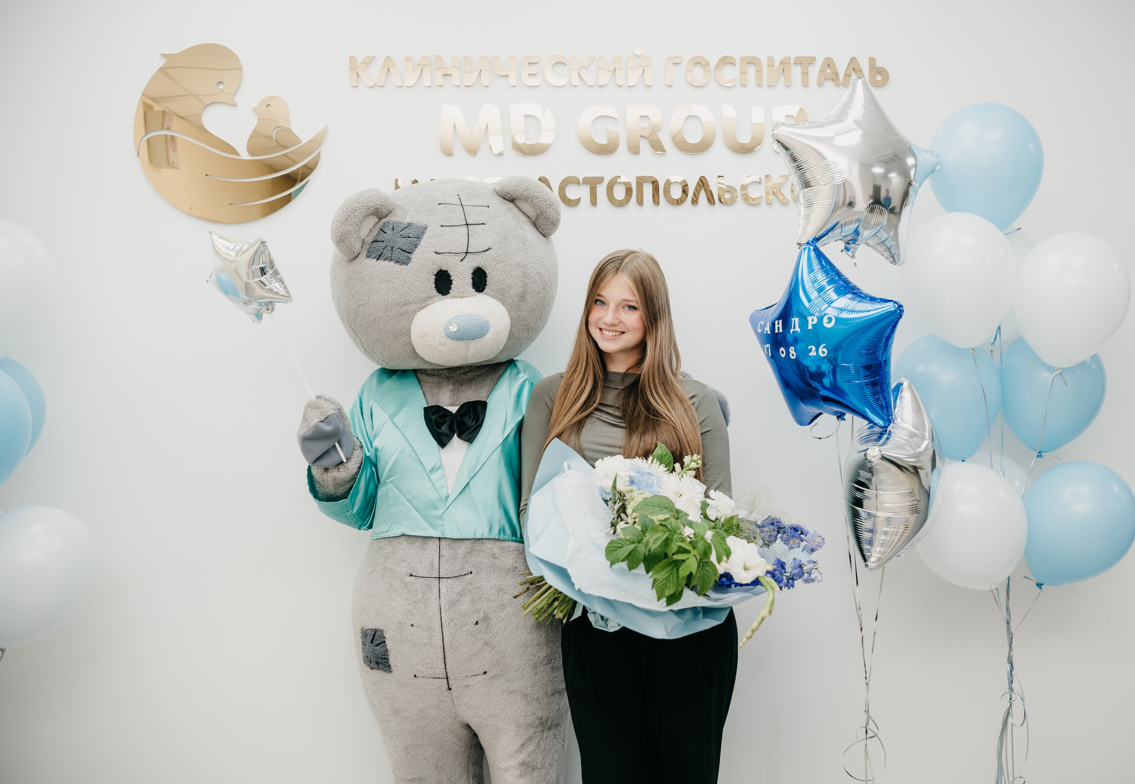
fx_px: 1171
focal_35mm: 37
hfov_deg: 51.5
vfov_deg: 37.0
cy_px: 388
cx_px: 659
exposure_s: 1/160
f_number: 4
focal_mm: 32
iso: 320
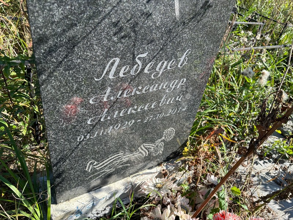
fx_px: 220
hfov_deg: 67.3
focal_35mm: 26
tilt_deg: -33.7
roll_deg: -11.2
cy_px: 110
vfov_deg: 53.1
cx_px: 146
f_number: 1.6
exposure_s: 1/1068
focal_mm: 5.96
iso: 50
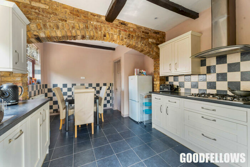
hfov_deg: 104.2
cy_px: 84
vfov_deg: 81.3
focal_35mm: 14
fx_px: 97
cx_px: 125
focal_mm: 14
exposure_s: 3.2
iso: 50
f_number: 11
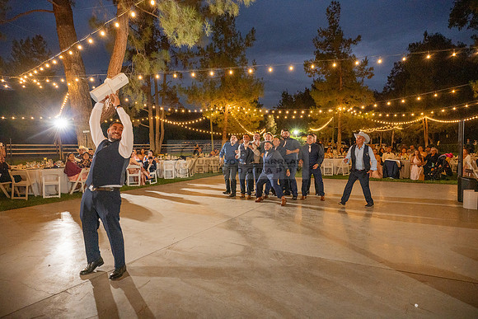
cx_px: 239
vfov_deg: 53.2
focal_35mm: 24
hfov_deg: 73.7
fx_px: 319
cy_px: 160
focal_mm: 24
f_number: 4
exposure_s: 1/200
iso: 2500
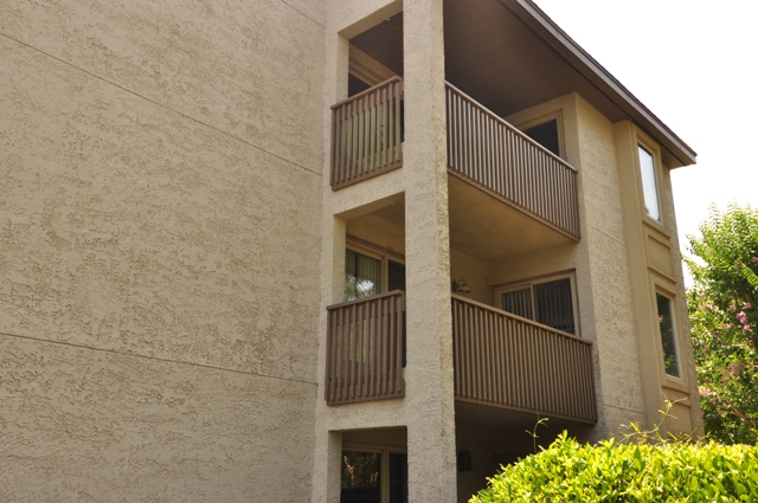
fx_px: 757
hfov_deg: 53.2
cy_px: 252
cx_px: 379
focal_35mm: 36
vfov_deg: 36.8
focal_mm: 24
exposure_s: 1/250
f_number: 8
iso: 200
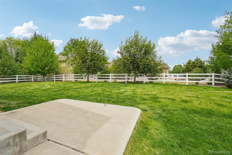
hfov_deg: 100.4
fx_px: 97
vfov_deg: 77.3
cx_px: 116
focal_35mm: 15
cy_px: 78
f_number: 8
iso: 400
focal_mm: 10
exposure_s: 1/1250
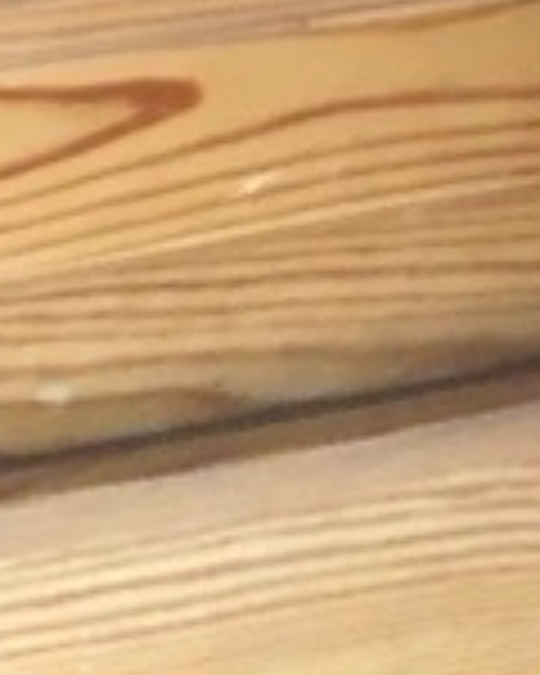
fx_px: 3636
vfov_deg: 8.6
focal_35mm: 182
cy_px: -1431
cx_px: 1350
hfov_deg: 7.8
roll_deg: +4.5
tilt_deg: -1.3
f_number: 1.8
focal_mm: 3.99
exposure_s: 1/4
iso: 125
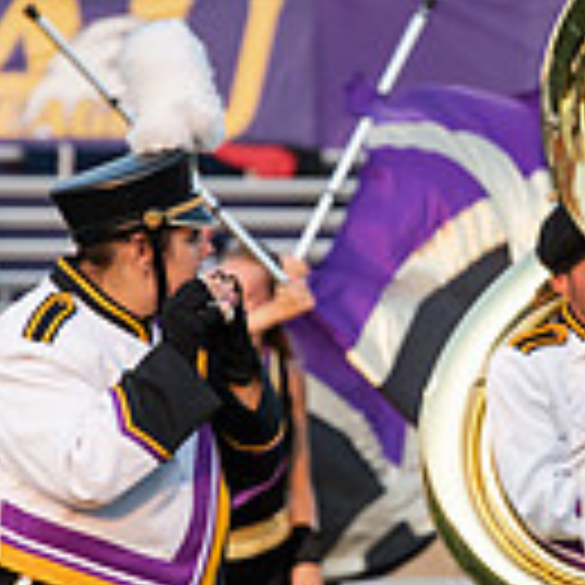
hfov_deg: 2.4
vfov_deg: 2.4
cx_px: 590
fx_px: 13824
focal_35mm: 723
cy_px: 403
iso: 640
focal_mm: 190
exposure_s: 1/500
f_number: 6.3
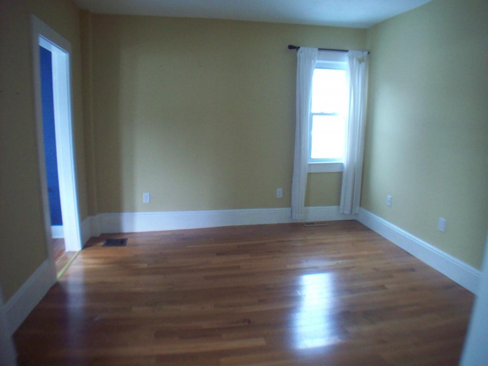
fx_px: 521
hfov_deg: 50.2
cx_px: 244
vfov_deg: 38.6
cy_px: 183
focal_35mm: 37
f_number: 2.8
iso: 160
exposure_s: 1/8.2
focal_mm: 6.2
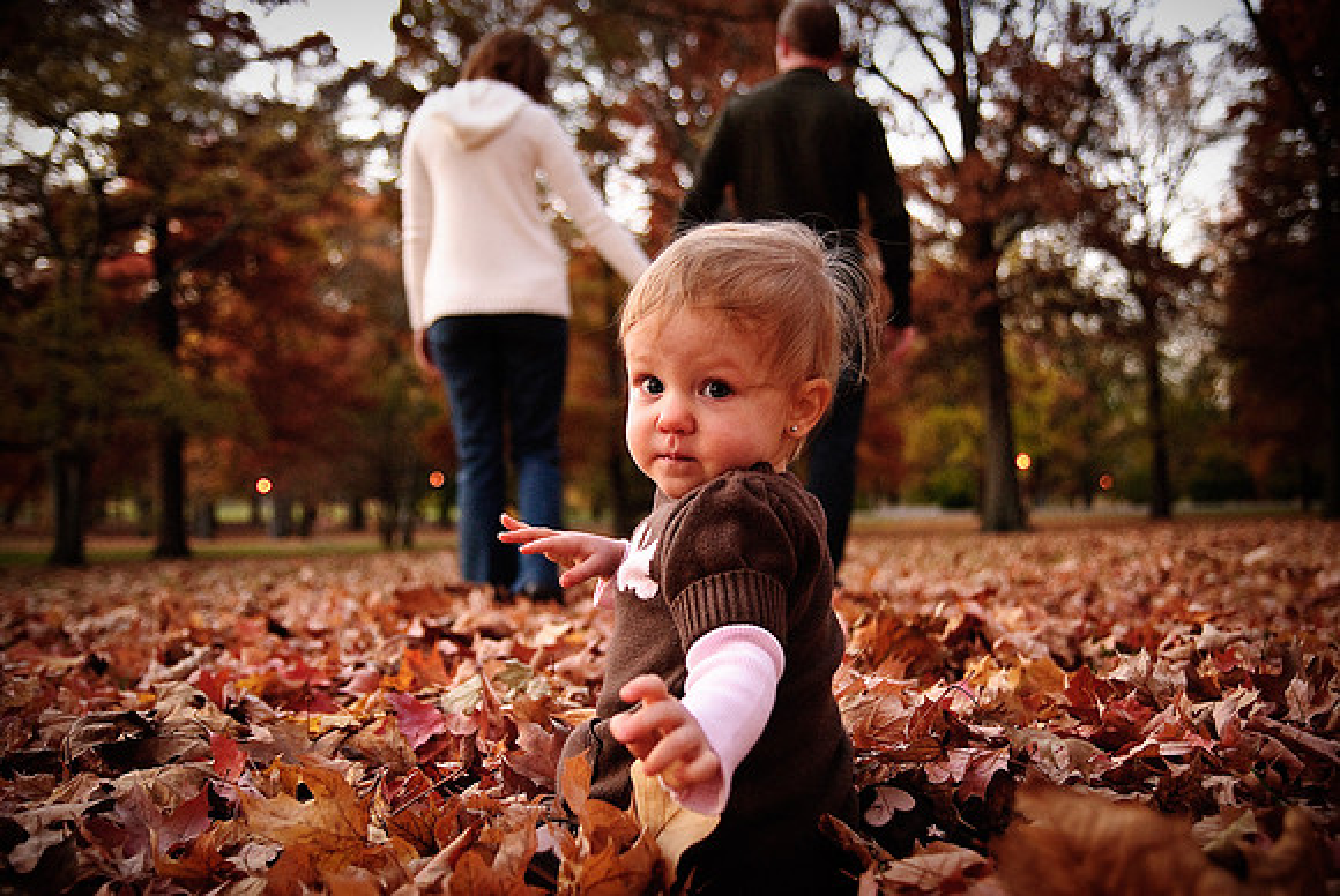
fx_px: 1453
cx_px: 670
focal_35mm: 39
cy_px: 448
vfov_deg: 34.3
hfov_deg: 49.5
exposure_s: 1/80
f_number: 2.8
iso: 640
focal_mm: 26
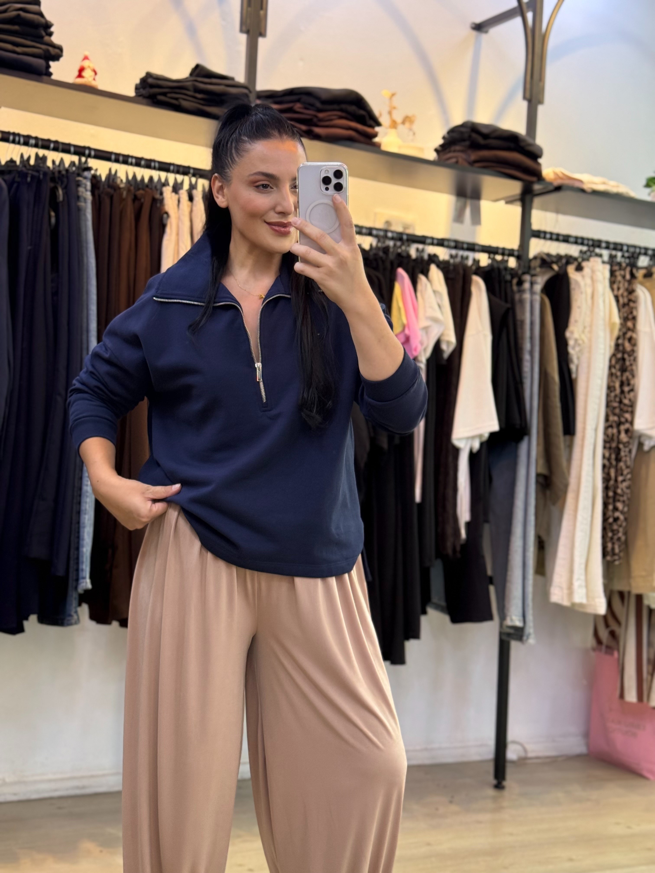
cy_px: 436
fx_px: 1211
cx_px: 328
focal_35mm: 48
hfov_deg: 30.3
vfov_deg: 39.7
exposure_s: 1/100
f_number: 1.78
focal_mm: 6.76
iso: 125
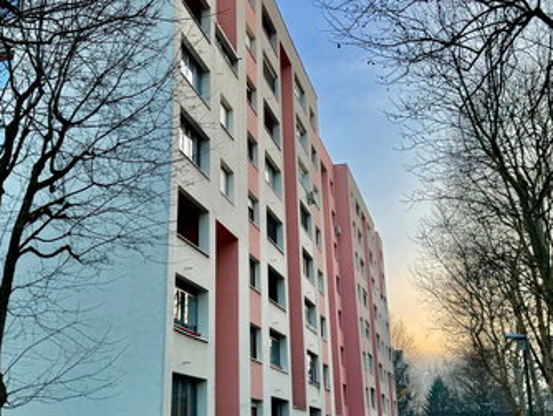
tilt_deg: +21.8
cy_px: 154
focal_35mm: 45
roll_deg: +0.9
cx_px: 246
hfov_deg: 42.0
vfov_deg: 32.1
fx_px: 719
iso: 80
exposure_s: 1/1172
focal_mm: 6.76
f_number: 1.78
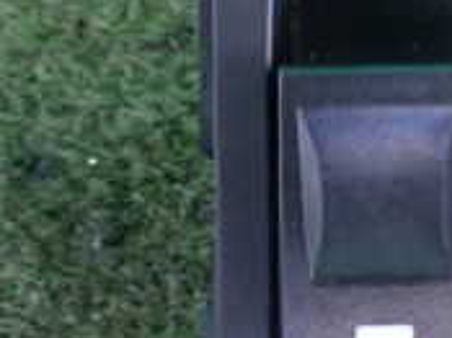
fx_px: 1344
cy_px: 121
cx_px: 341
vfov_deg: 14.3
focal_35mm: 103
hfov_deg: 19.0
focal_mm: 5.4
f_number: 2.3
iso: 800
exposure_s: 1/20
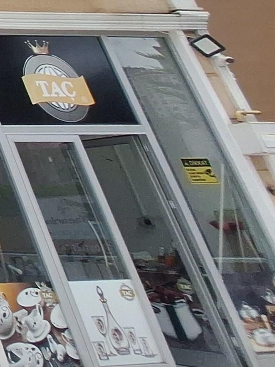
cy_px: -100
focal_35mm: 59
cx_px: -545
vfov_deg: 27.6
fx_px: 625
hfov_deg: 11.6
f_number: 2.2
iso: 40
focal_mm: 1.74
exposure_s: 1/2353
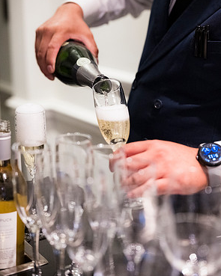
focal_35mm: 63
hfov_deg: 24.2
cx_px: 109
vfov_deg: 30.0
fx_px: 515
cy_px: 123
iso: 3200
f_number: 2.2
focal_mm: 55
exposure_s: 1/200
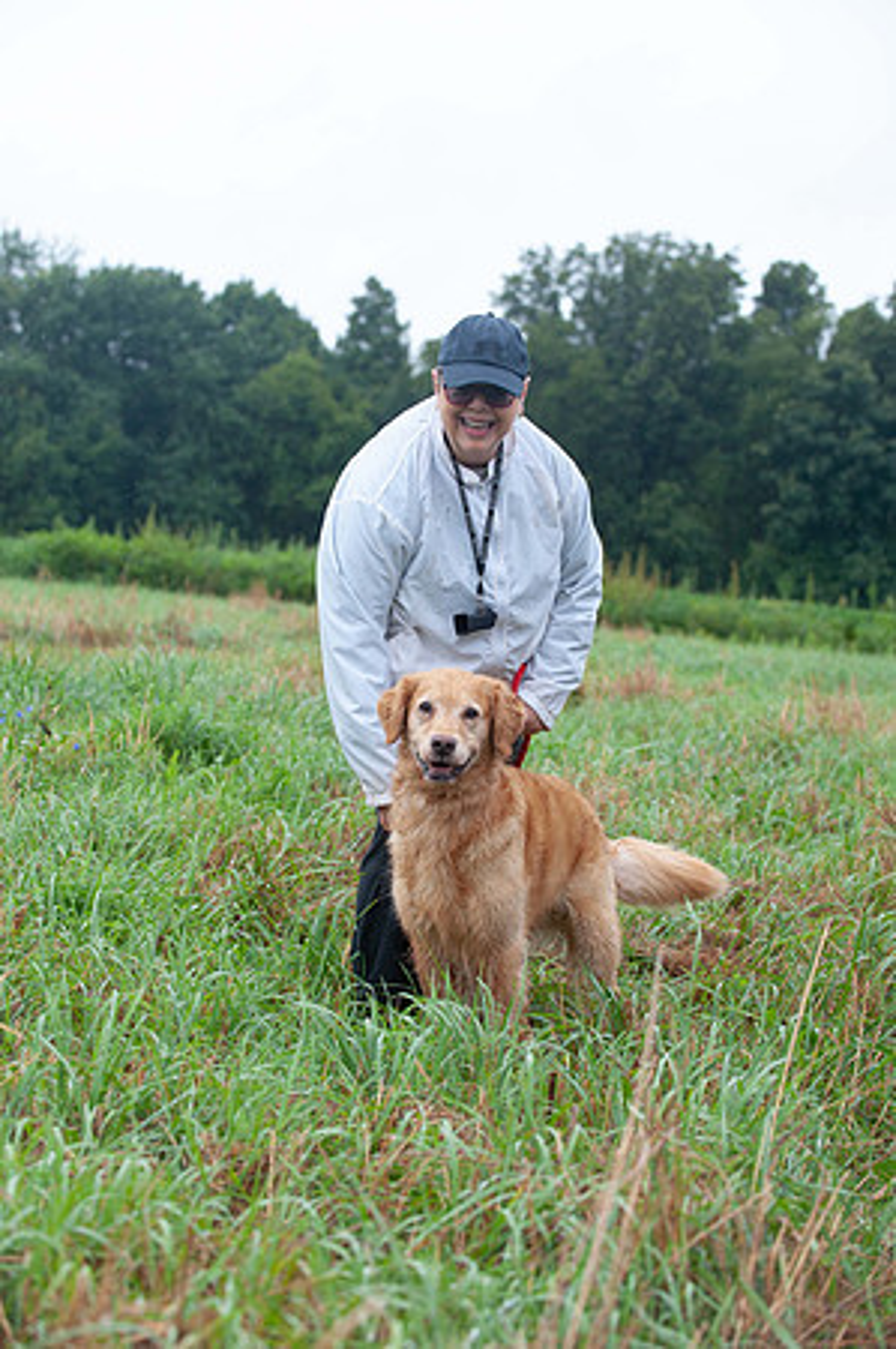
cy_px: 674
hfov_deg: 17.0
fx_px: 2993
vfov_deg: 25.4
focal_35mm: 80
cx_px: 448
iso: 800
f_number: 5
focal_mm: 80
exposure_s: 1/800
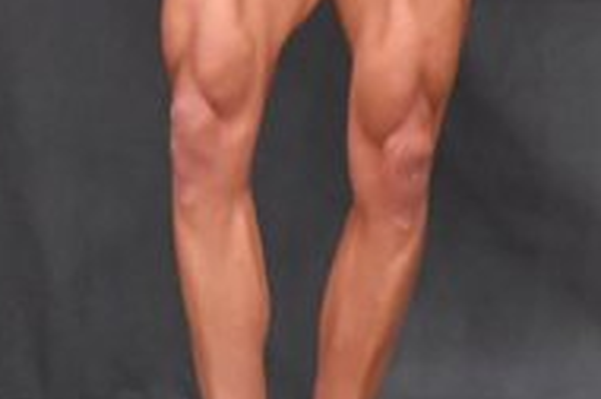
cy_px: -124
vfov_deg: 1.7
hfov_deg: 2.5
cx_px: 1077
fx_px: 13733
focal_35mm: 824
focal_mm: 135
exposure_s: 1/400
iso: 6400
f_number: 5.6
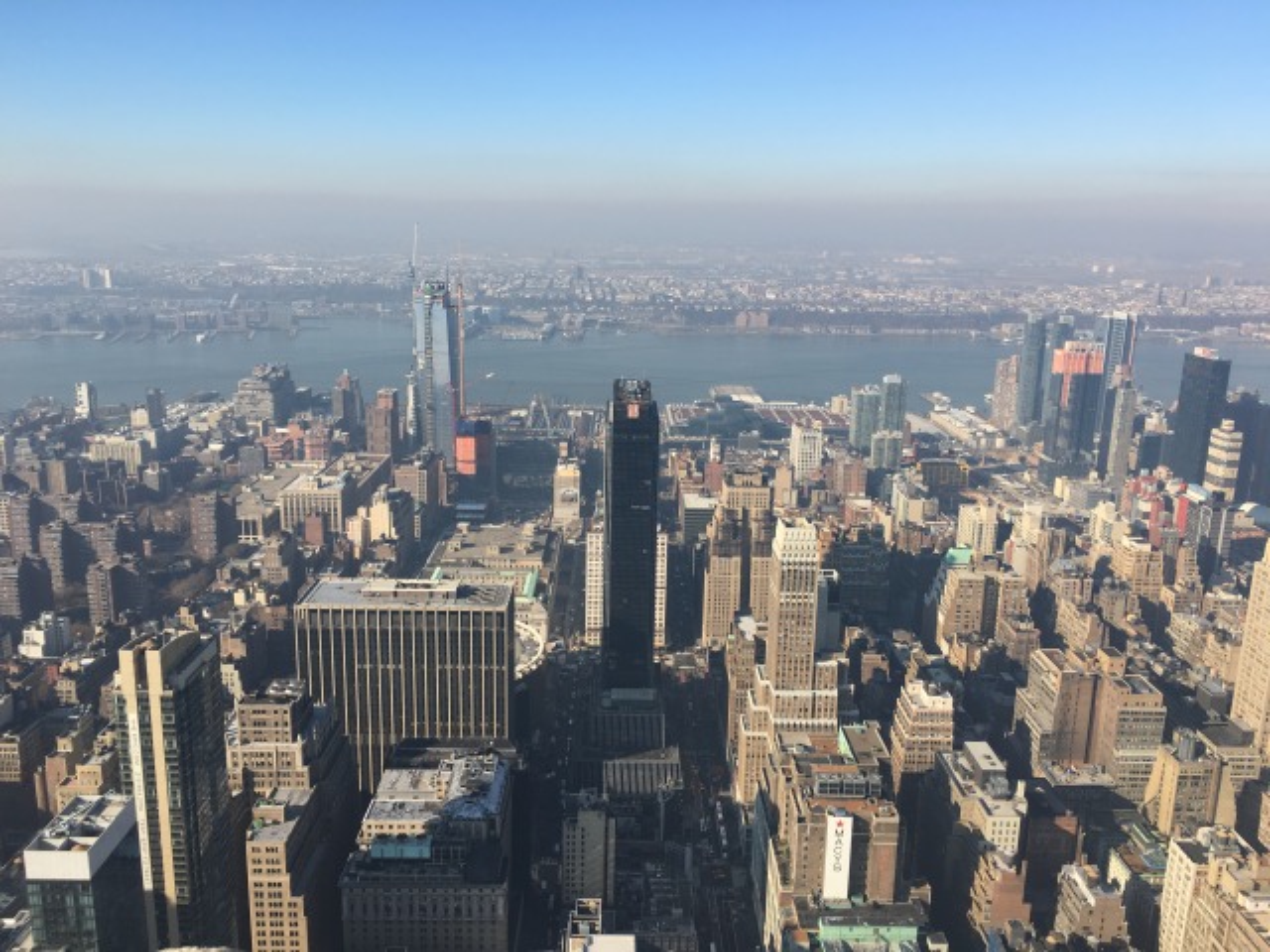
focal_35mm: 29
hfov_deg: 61.7
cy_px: 476
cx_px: 635
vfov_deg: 48.2
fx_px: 1064
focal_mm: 4.15
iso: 25
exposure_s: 1/1131
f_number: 2.2
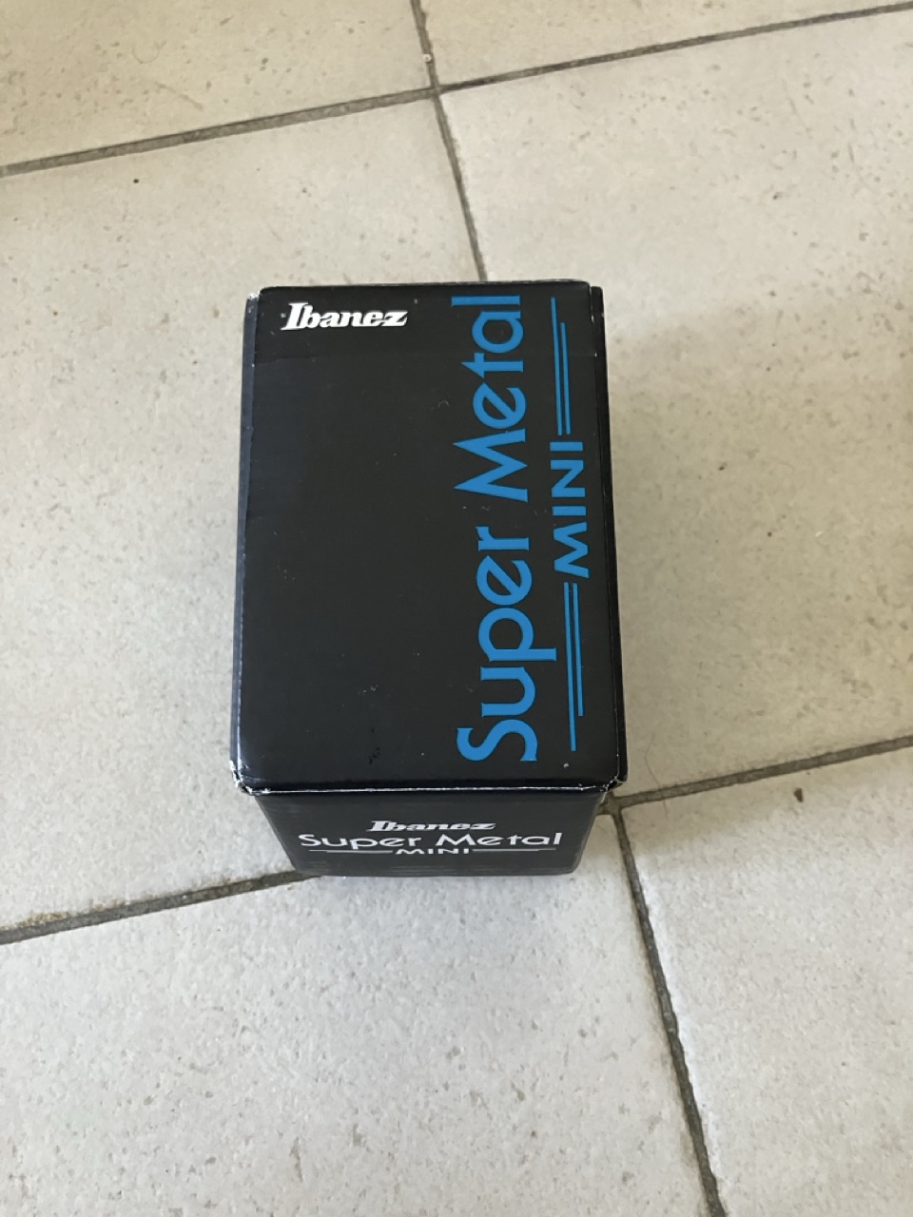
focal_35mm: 28
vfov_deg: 63.4
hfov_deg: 49.7
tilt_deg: -75.7
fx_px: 985
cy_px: 608
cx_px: 456
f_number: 1.8
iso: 250
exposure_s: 1/60
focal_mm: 3.99
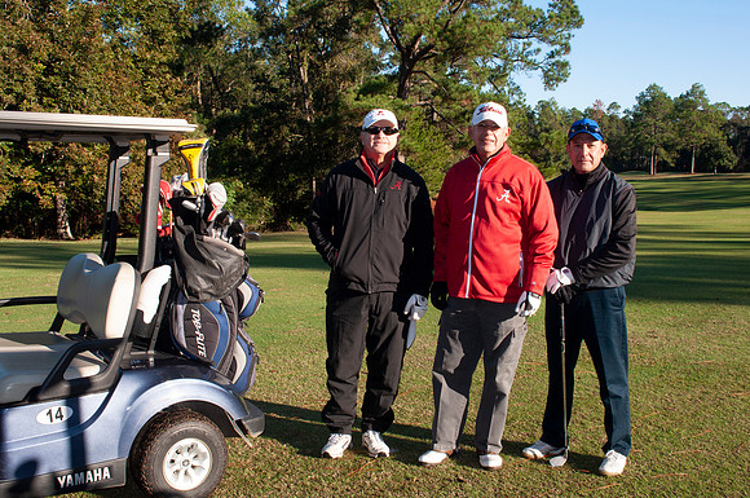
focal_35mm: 36
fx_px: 749
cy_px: 249
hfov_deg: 53.2
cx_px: 375
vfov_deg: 36.8
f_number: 13
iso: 400
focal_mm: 24
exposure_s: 1/200
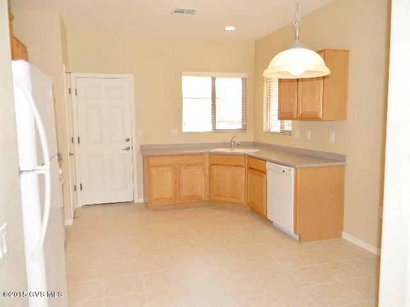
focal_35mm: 28
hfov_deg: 63.4
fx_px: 332
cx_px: 205
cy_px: 154
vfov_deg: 49.7
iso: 104
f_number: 3.5
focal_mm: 5
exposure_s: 1/30
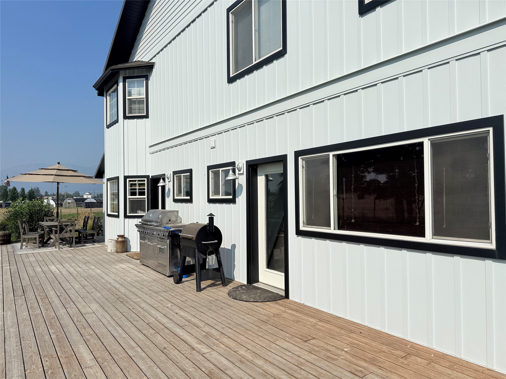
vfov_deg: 56.8
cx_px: 253
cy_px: 190
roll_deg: +0.0
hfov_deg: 71.6
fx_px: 351
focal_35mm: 24
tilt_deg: +1.9
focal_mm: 6.76
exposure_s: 1/14286
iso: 80
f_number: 1.78
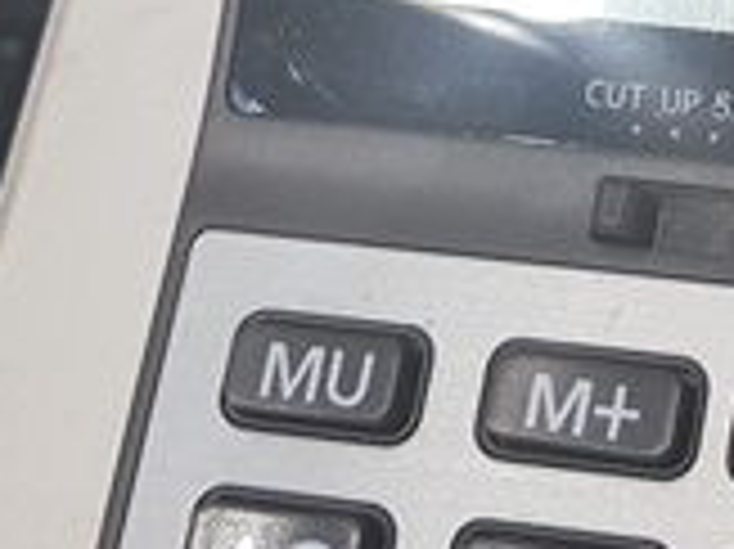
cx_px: 1009
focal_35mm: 118
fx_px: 2500
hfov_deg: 15.7
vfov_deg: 11.9
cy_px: -322
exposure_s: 1/100
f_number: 1.7
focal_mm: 4.2
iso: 80
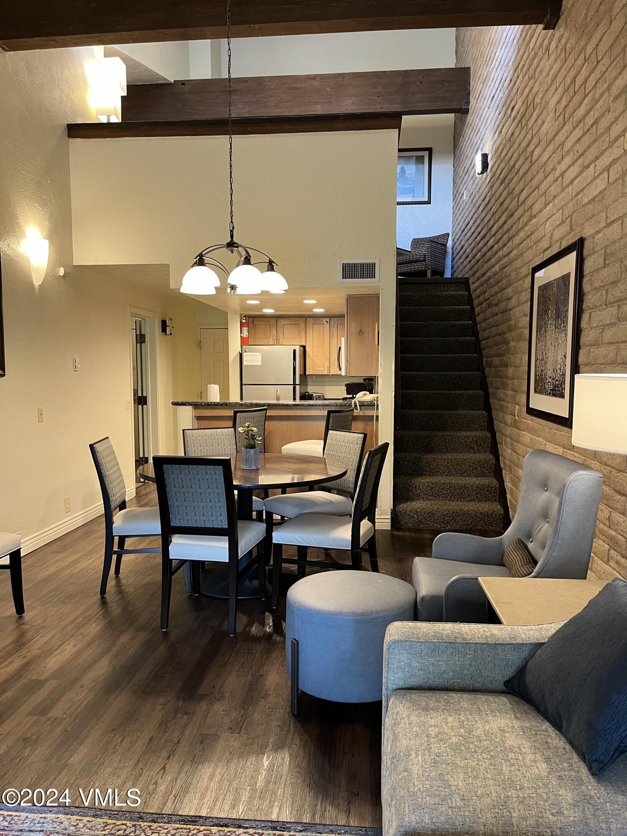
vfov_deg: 67.3
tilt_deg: -4.2
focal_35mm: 26
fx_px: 628
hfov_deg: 53.1
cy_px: 418
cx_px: 314
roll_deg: +1.3
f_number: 1.6
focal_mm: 5.1
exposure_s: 1/60
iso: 160
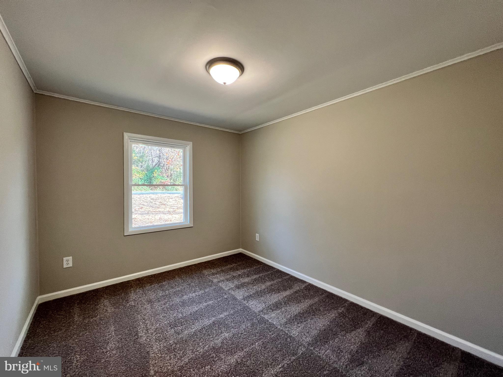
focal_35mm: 13
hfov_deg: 106.2
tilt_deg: -0.9
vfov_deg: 89.9
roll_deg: -0.1
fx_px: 189
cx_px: 252
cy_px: 188
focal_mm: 1.57
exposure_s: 1/120
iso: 250
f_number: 1.8
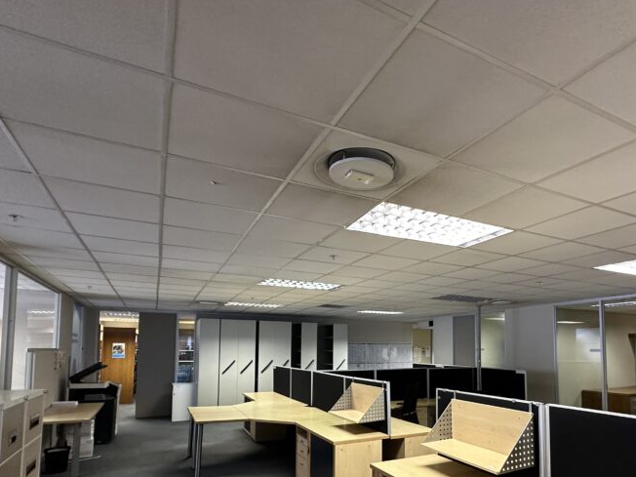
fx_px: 404
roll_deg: +0.8
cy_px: 325
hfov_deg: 75.8
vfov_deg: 59.4
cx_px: 372
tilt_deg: +2.9
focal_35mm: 22
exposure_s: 1/50
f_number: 2.2
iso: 320
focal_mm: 2.22
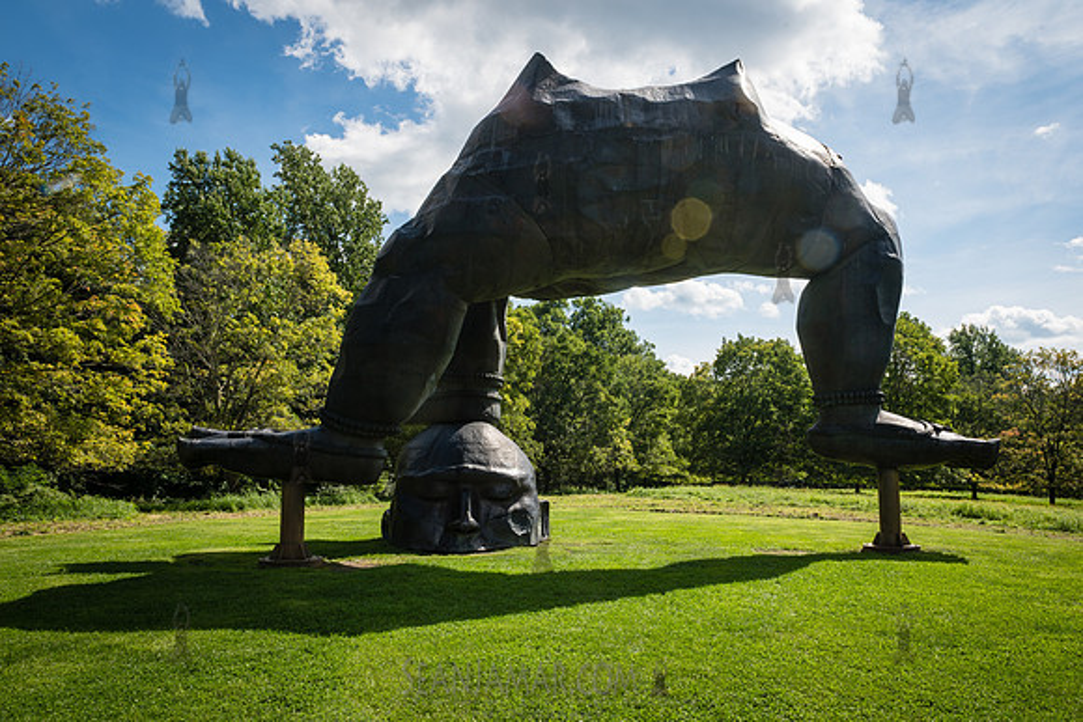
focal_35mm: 27
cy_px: 399
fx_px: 802
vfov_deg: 48.4
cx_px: 576
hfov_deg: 68.0
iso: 100
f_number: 14
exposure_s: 1/60
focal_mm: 24
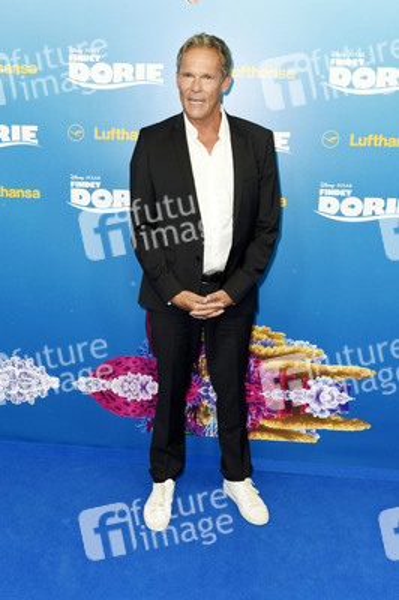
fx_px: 583
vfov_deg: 54.5
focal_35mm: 35
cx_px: 200
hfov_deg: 37.8
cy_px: 300
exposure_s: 1/250
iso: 640
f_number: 5.6
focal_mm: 35
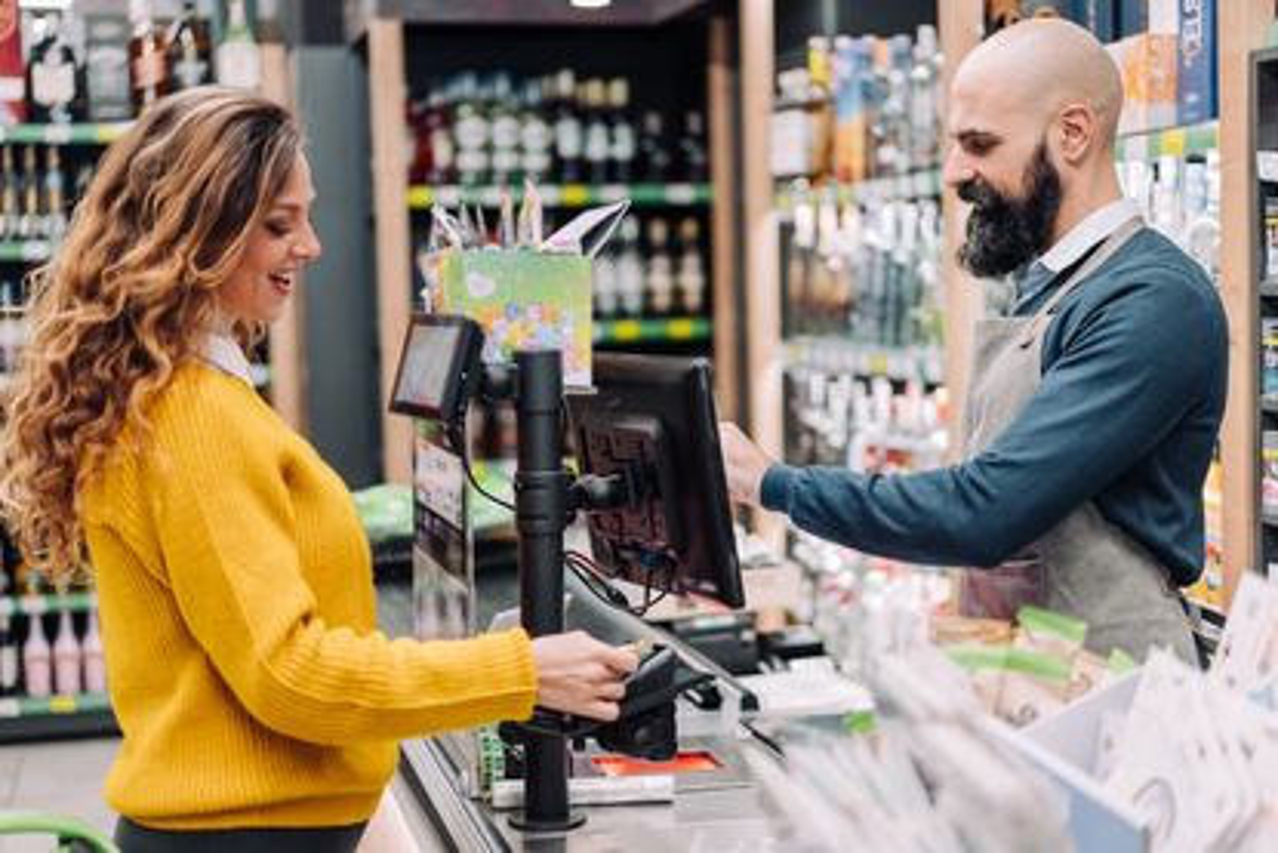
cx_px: 639
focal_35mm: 55
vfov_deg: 24.6
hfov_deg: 36.2
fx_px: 1953
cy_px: 426
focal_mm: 55
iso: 1000
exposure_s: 1/400
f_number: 1.8
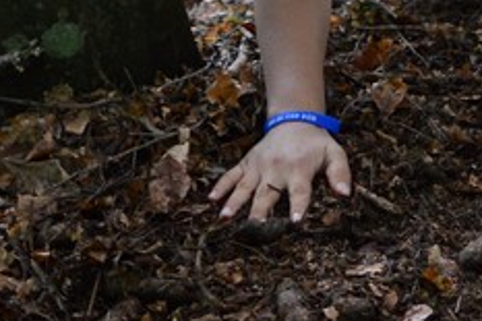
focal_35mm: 231
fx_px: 3093
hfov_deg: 8.9
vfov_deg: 5.8
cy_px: -305
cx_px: 488
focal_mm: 35
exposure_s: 1/160
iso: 800
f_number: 1.8
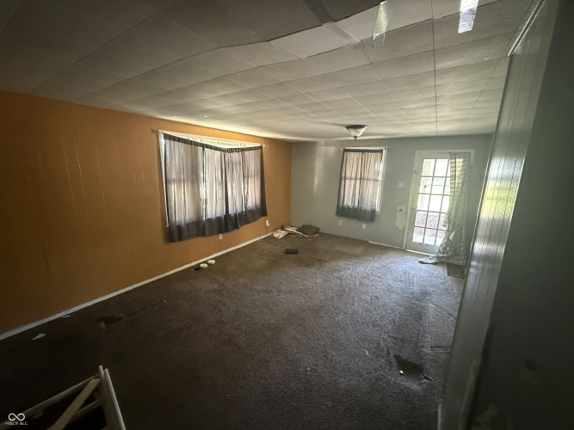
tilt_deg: -10.8
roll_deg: -0.9
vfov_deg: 85.7
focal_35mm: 14
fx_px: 232
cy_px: 215
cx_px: 287
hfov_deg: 102.1
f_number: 2.2
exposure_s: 1/40
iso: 1000
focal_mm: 2.22
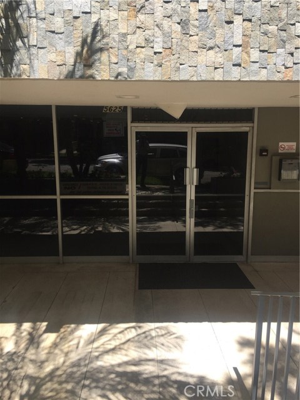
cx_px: 150
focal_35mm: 29
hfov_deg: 48.2
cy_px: 200
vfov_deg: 61.7
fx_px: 335
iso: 32
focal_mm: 4.15
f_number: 2.2
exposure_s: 1/1014
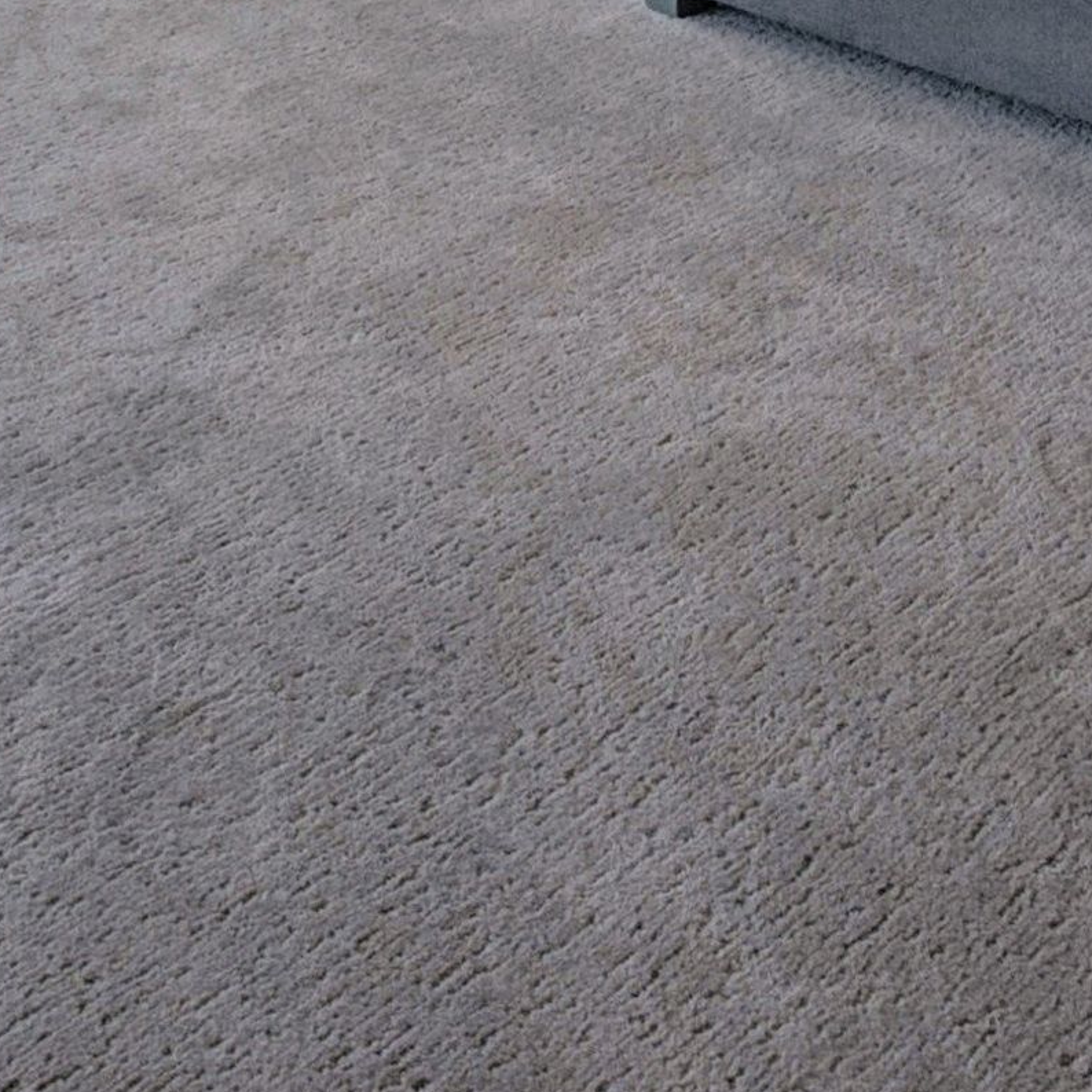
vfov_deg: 21.7
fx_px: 2106
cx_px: 103
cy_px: -737
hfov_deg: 28.0
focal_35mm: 59
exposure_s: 1/125
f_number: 16
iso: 400
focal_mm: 13
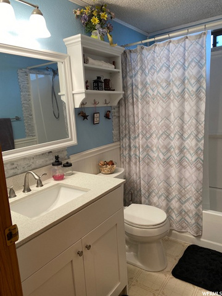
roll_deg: +3.8
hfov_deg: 53.1
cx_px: 111
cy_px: 148
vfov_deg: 67.3
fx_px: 222
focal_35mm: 26
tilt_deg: -9.6
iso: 100
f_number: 1.8
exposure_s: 1/60
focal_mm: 4.25
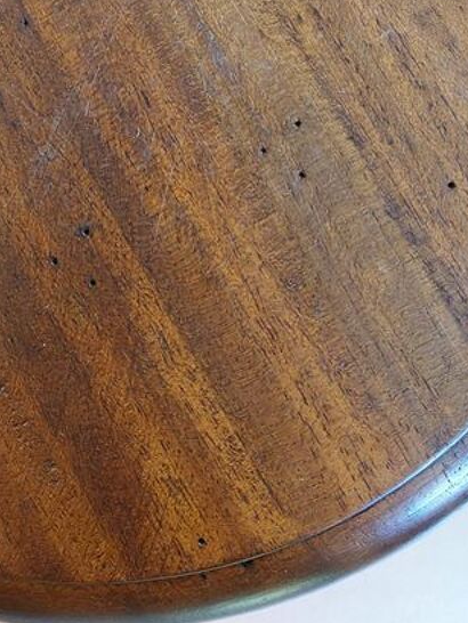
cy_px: -20
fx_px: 1099
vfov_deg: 29.3
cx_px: 112
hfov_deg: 23.8
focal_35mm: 61
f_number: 1.8
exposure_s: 1/50
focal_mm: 5.23
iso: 320
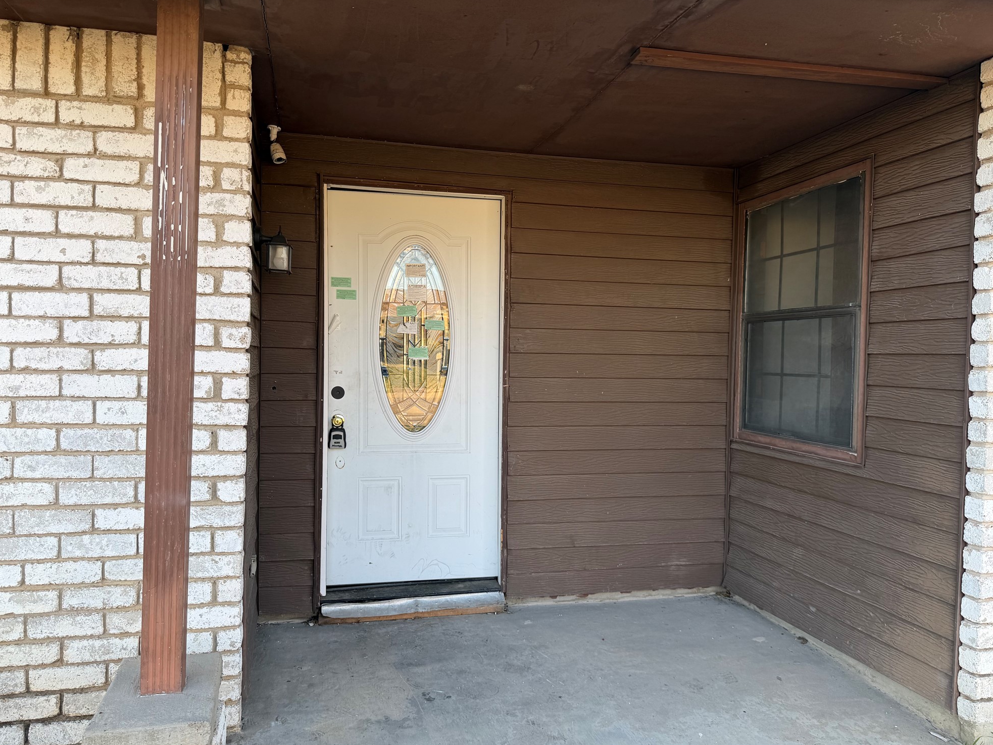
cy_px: 372
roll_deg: -0.6
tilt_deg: -1.4
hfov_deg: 69.4
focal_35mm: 25
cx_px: 480
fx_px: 717
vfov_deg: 54.9
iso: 80
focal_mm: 6.76
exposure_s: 1/433
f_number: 1.78
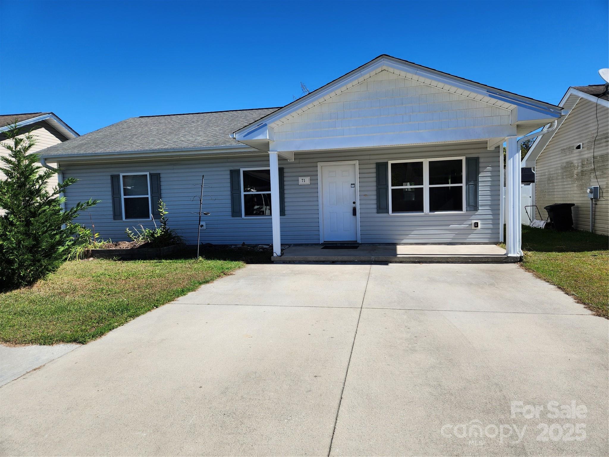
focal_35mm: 23
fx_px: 405
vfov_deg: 58.9
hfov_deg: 73.9
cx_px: 304
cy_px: 228
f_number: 1.8
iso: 20
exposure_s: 1/1946
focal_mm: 5.4
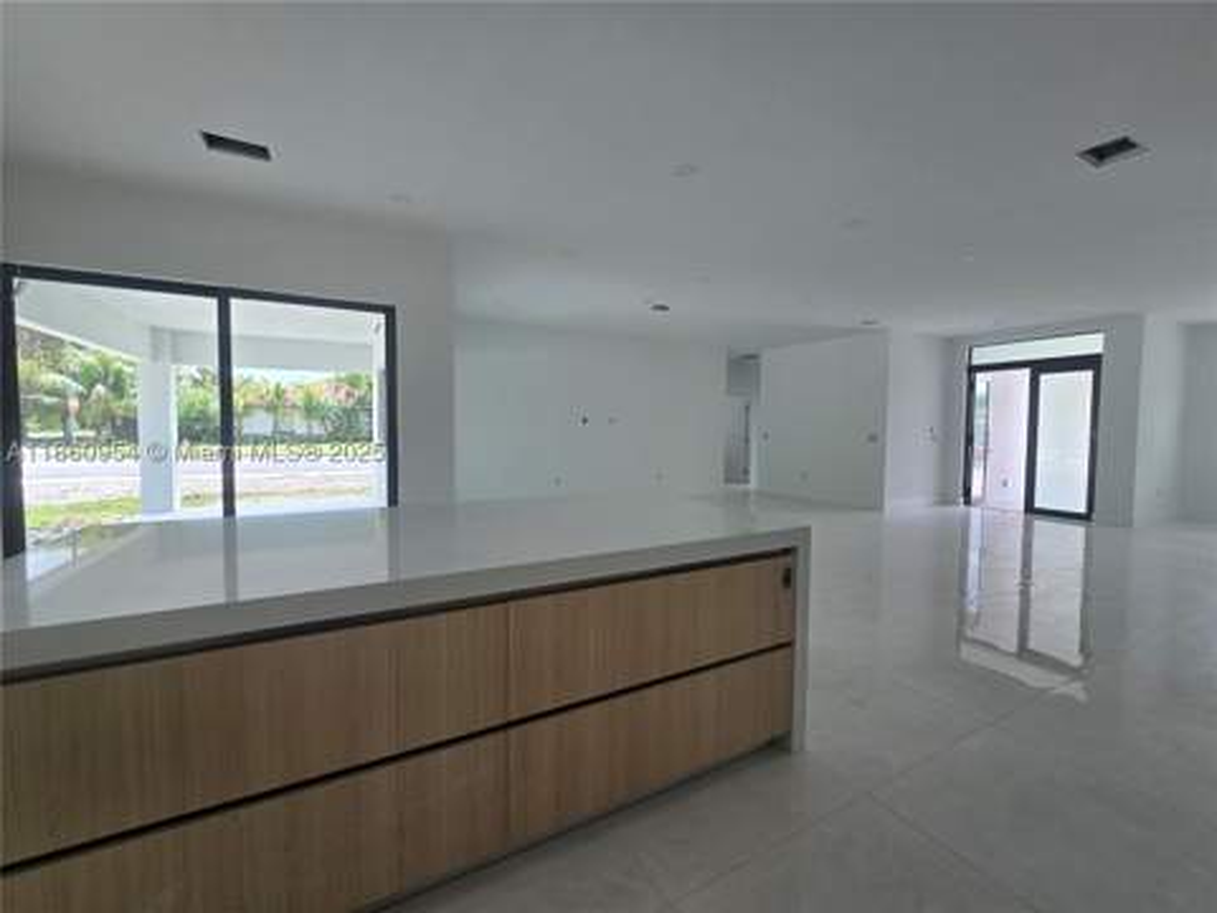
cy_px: 456
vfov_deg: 89.9
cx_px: 608
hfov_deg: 106.2
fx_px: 457
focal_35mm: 13
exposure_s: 1/255
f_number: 2.2
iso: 50
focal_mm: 2.2
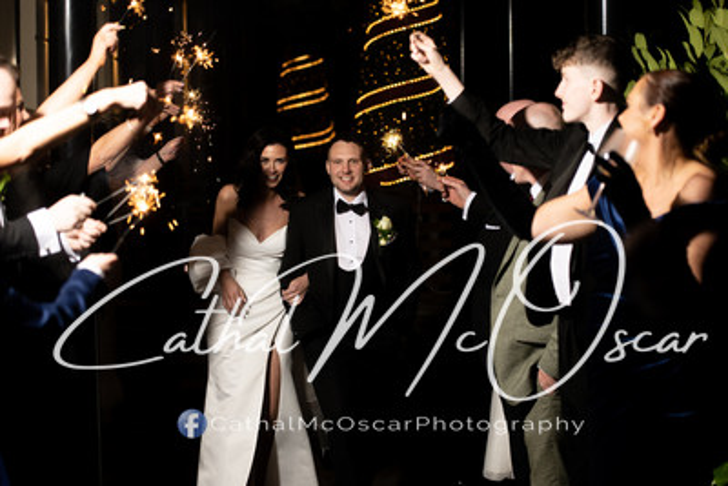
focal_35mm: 100
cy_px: 243
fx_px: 2023
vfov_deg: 13.7
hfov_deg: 20.4
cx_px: 364
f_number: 2.8
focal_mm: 100
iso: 250
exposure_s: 1/125
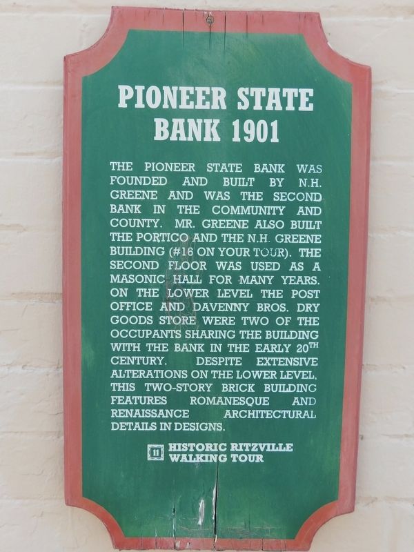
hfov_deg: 58.9
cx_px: 207
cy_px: 276
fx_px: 367
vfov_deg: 73.9
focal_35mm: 23
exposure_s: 1/400
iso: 125
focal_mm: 4
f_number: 3
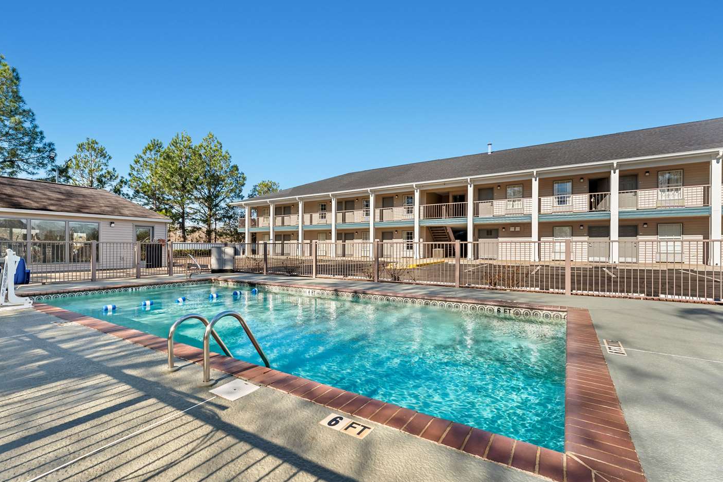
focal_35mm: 15
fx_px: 301
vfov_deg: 77.2
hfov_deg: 100.3
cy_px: 225
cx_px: 345
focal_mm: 14
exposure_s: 1/160
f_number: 8
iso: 320
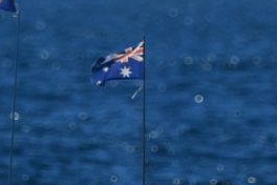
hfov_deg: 1.5
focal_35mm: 1362
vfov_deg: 1.0
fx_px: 10479
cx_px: 293
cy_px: -50
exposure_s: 1/8000
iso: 500
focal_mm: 450
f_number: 6
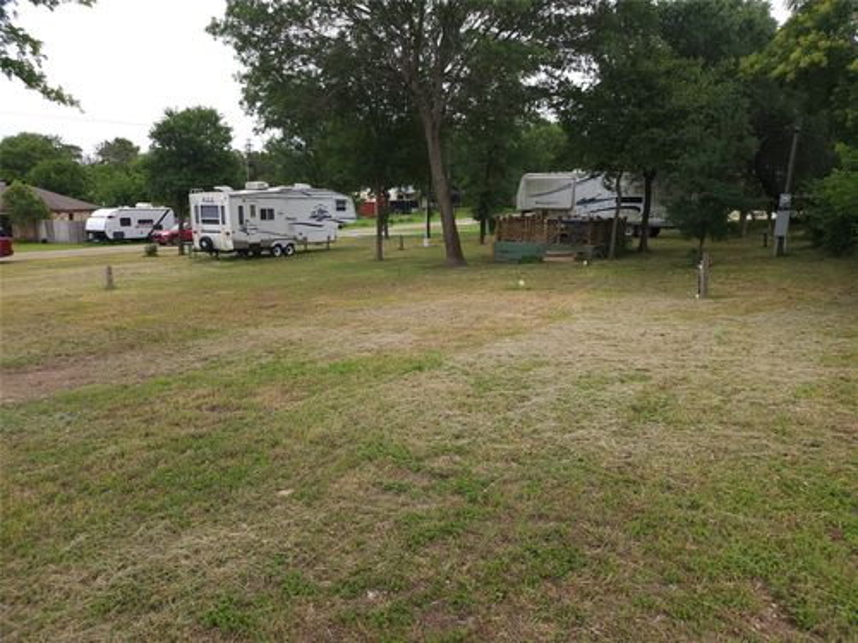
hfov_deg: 71.6
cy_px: 322
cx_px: 429
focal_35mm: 24
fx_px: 595
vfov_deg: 56.8
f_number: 1.8
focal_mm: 5
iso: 100
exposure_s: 1/226
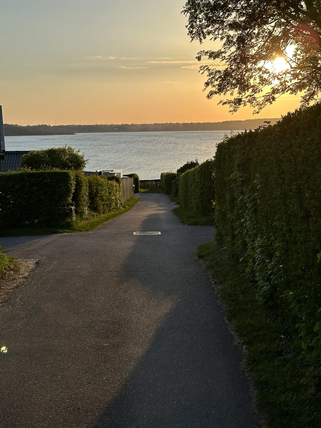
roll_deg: +1.5
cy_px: 204
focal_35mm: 52
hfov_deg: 28.0
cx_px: 148
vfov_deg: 36.8
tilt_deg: -5.6
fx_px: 643
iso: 64
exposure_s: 1/3472
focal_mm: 6.86
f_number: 1.78
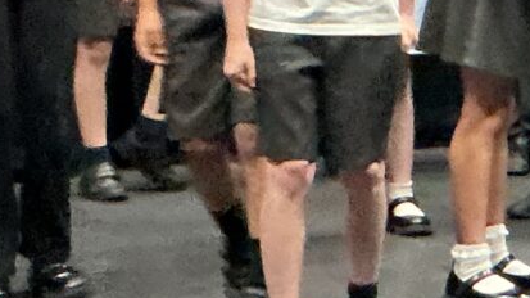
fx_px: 2754
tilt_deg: -3.8
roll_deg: +0.2
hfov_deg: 10.0
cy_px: -36
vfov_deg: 6.2
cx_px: 1133
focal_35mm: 196
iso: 400
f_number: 1.8
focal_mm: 3
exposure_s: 1/30
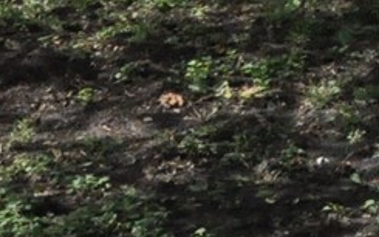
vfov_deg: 5.0
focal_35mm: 254
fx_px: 2623
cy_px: -391
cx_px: 1301
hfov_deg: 7.0
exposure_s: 1/1000
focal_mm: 24
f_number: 16
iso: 3200
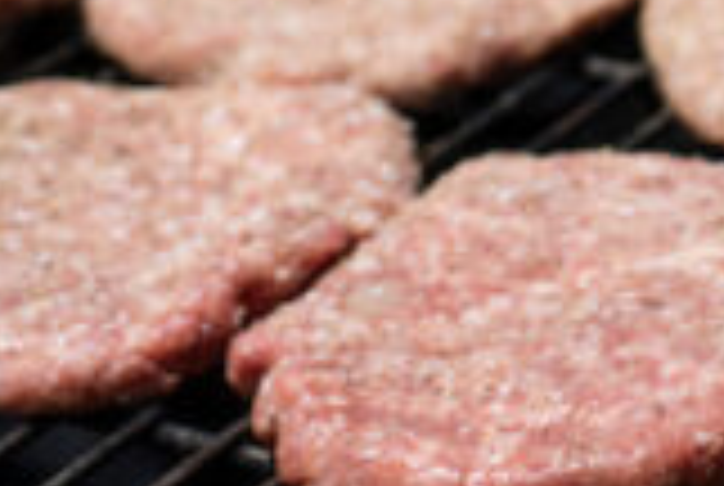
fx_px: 4090
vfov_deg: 6.4
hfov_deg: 9.9
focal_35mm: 203
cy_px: -767
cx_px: 958
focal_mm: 32
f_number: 2.8
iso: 400
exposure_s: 1/12800
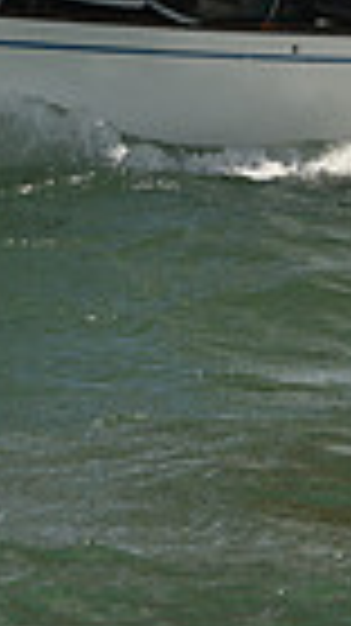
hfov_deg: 4.0
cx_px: 198
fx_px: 5056
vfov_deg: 7.0
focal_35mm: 305
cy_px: -133
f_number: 11
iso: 320
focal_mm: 70
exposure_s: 1/800
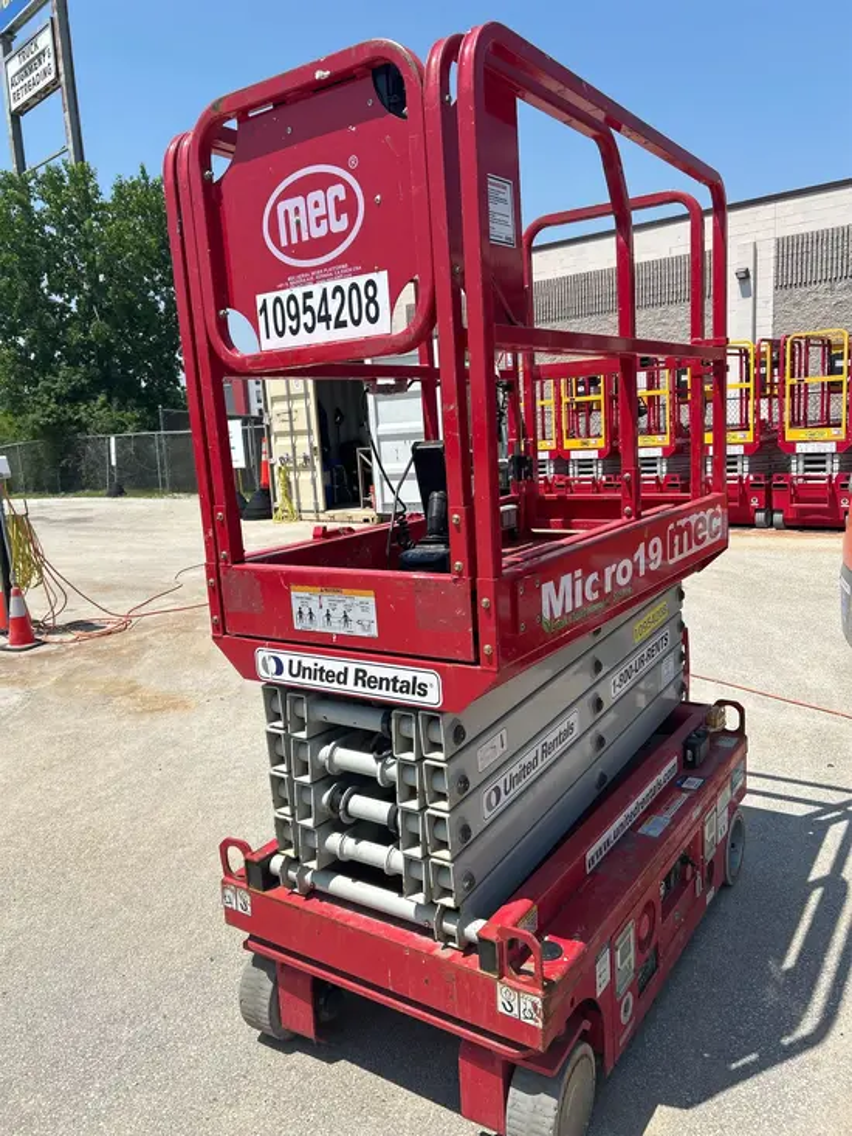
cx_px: 426
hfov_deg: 53.1
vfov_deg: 67.3
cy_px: 568
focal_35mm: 26
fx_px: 853
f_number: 1.5
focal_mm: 5.7
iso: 50
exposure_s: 1/4630
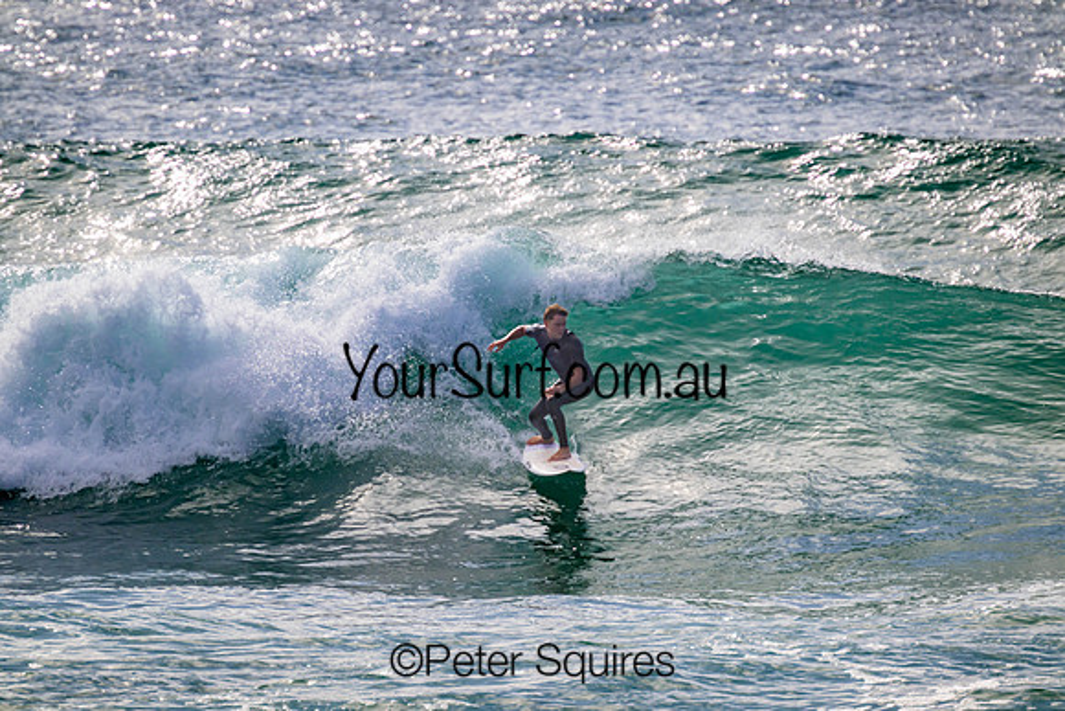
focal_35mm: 760
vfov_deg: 1.8
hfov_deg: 2.7
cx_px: 532
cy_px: 356
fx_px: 22488
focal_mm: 760
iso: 640
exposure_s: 1/2000
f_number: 11
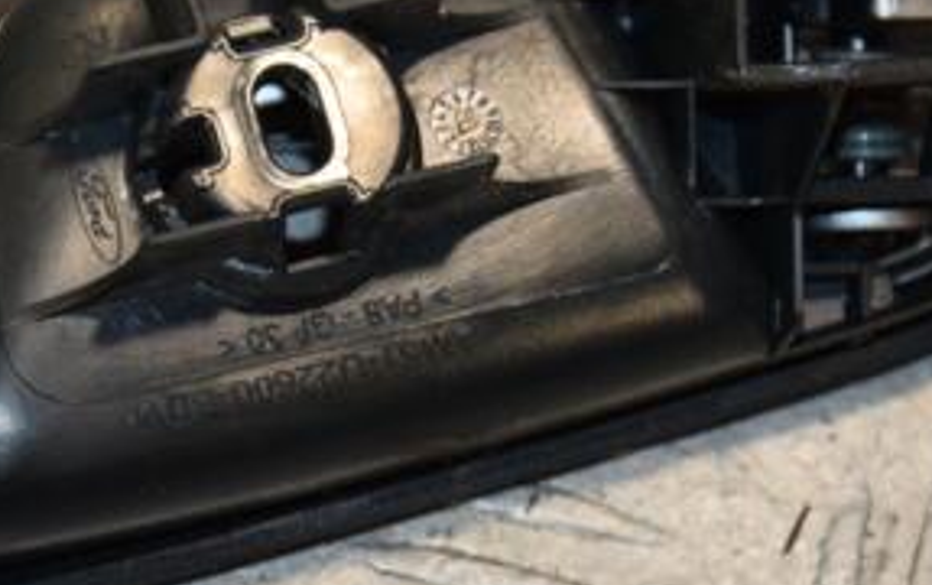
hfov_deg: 6.3
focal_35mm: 335
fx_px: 8519
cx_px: 490
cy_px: 247
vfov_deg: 3.9
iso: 800
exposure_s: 1/200
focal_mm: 105
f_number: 5.6
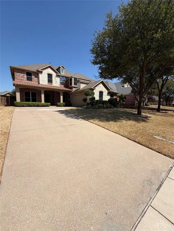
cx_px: 87
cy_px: 116
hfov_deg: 85.7
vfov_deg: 102.1
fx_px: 94
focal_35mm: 14
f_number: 2.2
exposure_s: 1/1001
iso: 20
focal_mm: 2.22
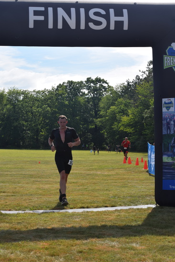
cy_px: 131
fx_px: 601
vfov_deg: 24.6
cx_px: 88
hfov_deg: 16.6
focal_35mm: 82
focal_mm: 55
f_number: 10
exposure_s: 1/200
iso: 100
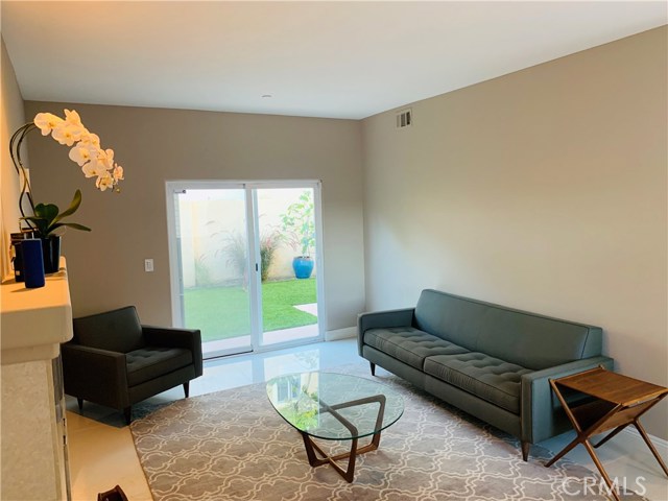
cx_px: 334
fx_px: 502
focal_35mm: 26
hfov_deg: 67.3
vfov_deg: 53.1
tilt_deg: -5.3
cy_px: 250
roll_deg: +1.3
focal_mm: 4.25
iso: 200
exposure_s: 1/60
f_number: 1.8
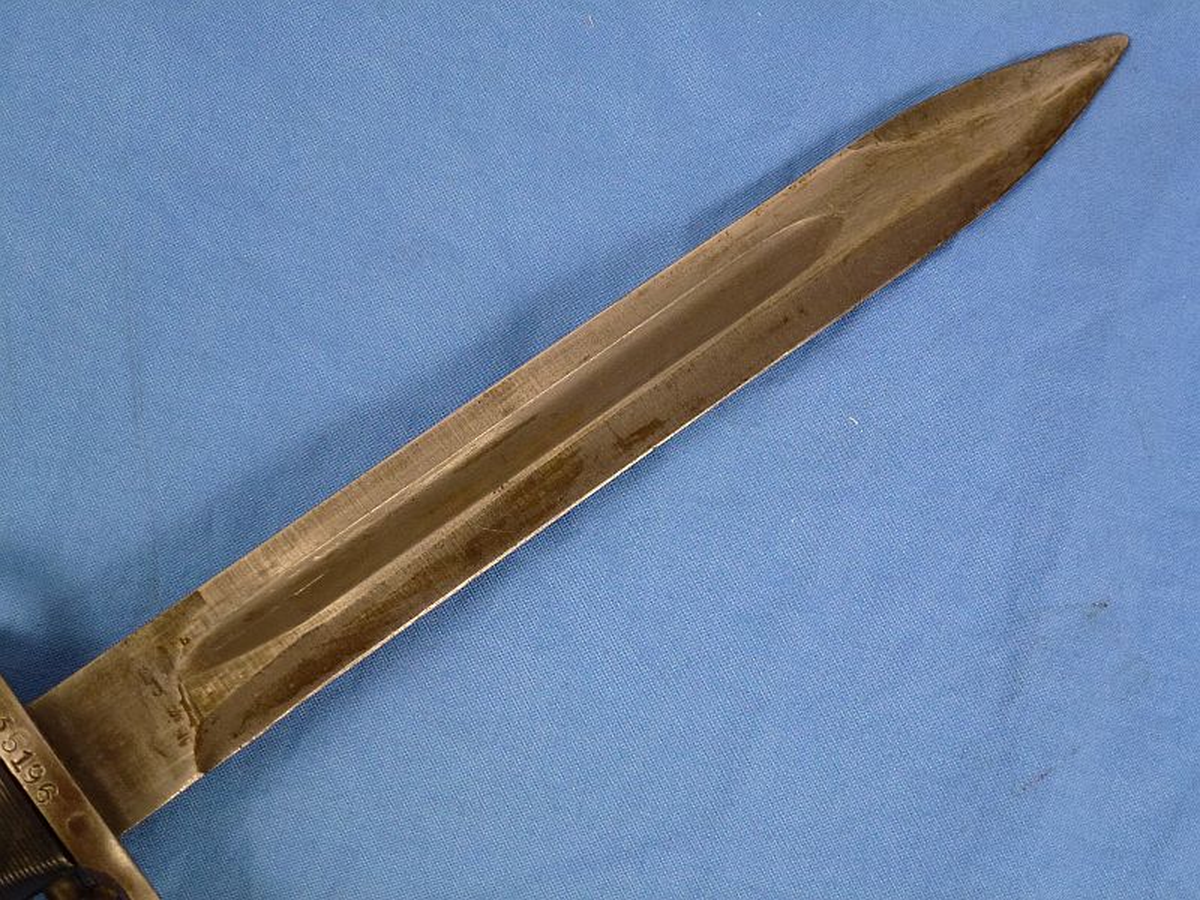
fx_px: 1803
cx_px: 600
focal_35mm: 52
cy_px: 450
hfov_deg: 36.8
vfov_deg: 28.0
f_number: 4.3
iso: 320
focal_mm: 9.4
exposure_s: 1/80
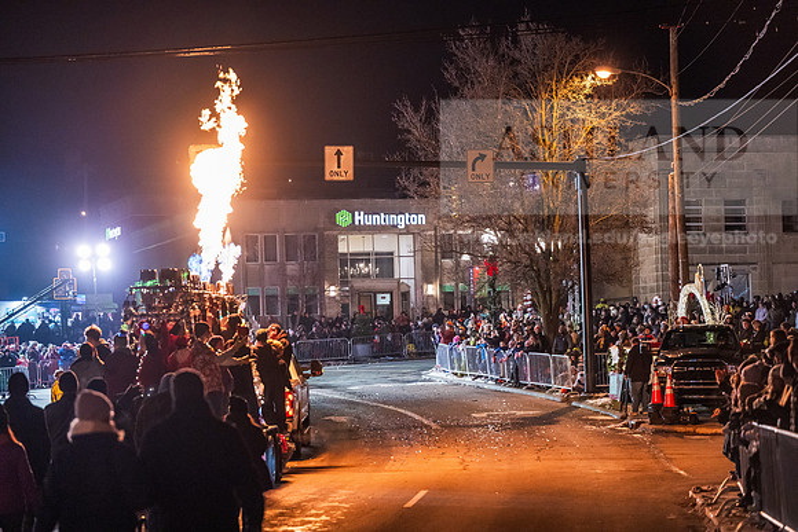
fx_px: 2261
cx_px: 399
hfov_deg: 20.0
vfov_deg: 13.4
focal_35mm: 102
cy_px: 266
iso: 4000
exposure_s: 1/320
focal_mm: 102
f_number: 3.2
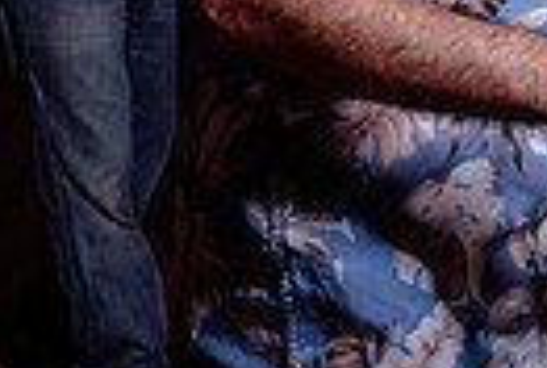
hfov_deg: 13.9
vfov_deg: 9.7
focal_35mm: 135
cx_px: 896
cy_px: -282
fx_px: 2056
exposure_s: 1/80
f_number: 3.2
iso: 800
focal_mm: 28
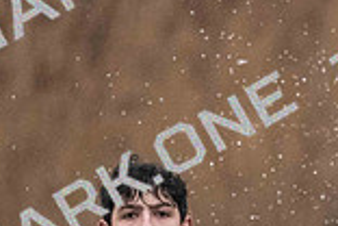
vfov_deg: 0.9
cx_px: 524
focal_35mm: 1490
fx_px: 13988
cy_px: 362
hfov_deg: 1.4
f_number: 4.5
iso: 8000
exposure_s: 1/1600
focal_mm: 400
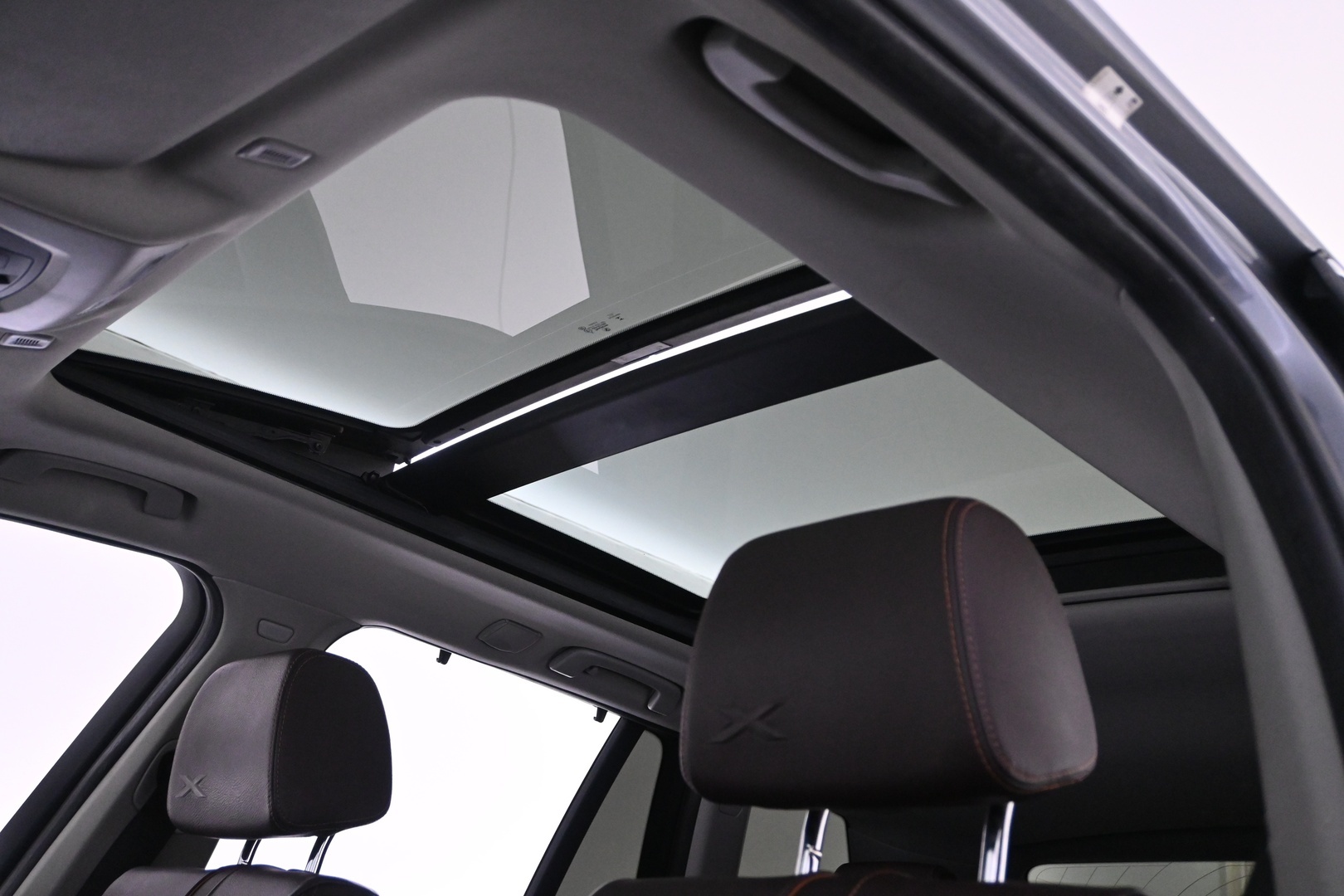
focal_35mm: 34
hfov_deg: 55.1
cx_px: 672
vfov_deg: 38.4
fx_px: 1288
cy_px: 448
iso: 3200
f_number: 4.2
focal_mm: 23
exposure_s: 1/50
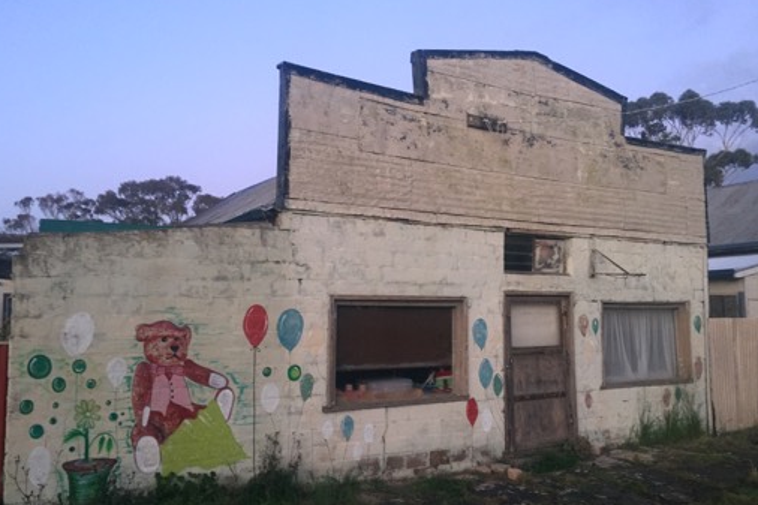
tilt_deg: +4.6
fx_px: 652
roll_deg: +0.8
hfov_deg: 60.3
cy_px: 273
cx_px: 370
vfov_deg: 42.3
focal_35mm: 31
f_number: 2.2
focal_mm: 4.15
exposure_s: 1/30
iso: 250
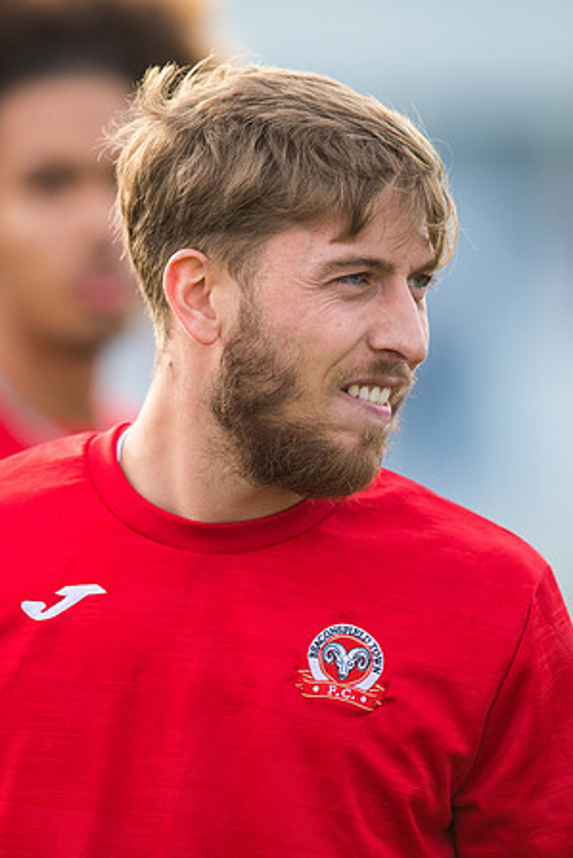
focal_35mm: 683
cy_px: 447
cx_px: 181
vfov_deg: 3.0
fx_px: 16293
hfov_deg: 2.0
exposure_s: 1/3200
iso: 800
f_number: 2.8
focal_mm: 400
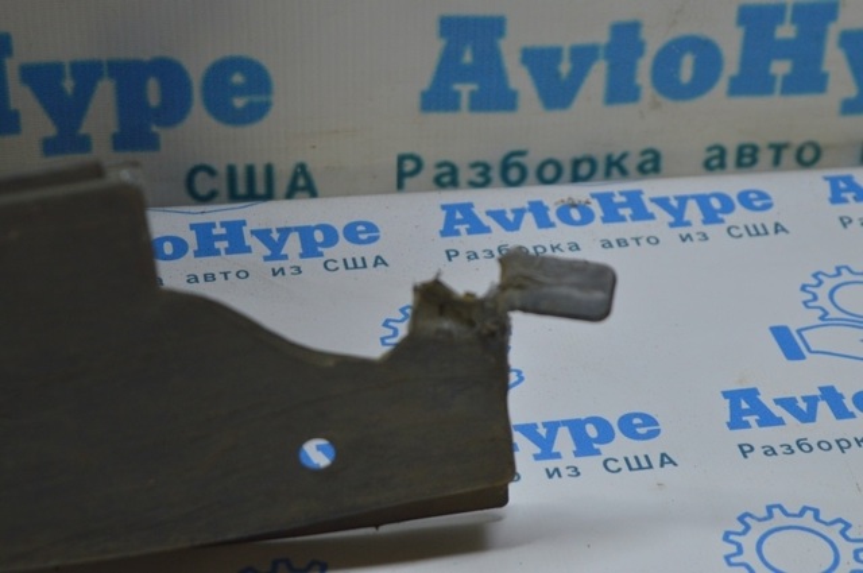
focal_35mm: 82
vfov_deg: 16.5
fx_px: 1975
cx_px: 432
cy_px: 286
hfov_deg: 24.6
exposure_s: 1/60
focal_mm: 55
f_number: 5.6
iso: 400
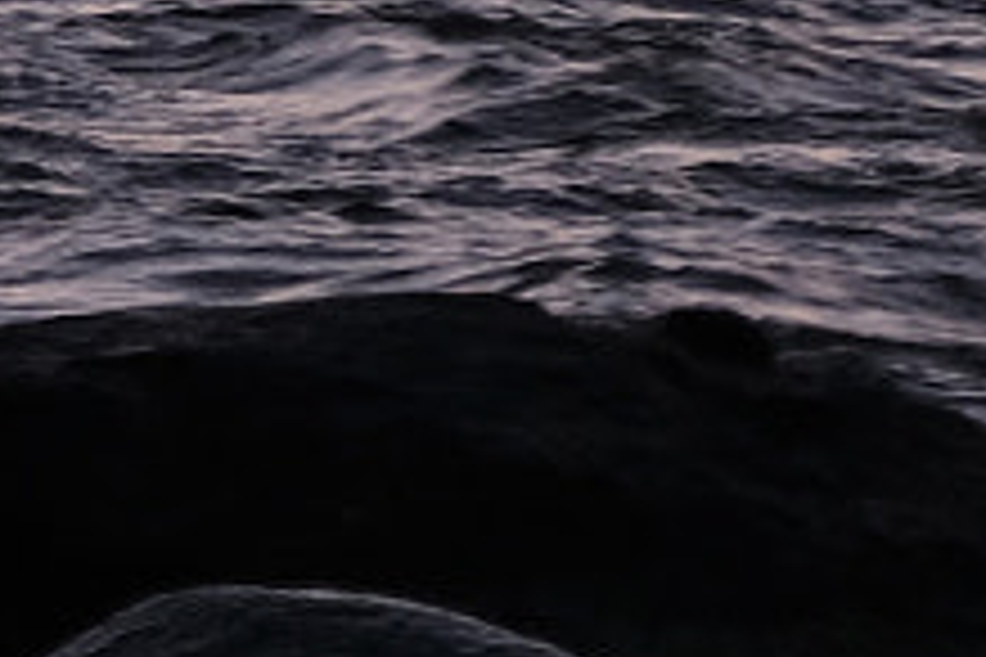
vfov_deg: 1.5
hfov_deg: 2.2
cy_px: -54
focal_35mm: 914
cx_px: -2143
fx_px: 25031
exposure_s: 1/50
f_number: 5.6
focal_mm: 83.3
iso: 200
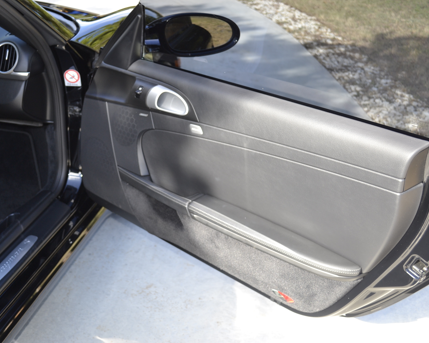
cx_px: 183
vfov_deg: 34.1
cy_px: 172
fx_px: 559
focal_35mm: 44
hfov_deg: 41.9
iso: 180
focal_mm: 26
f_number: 4.2
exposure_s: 1/125
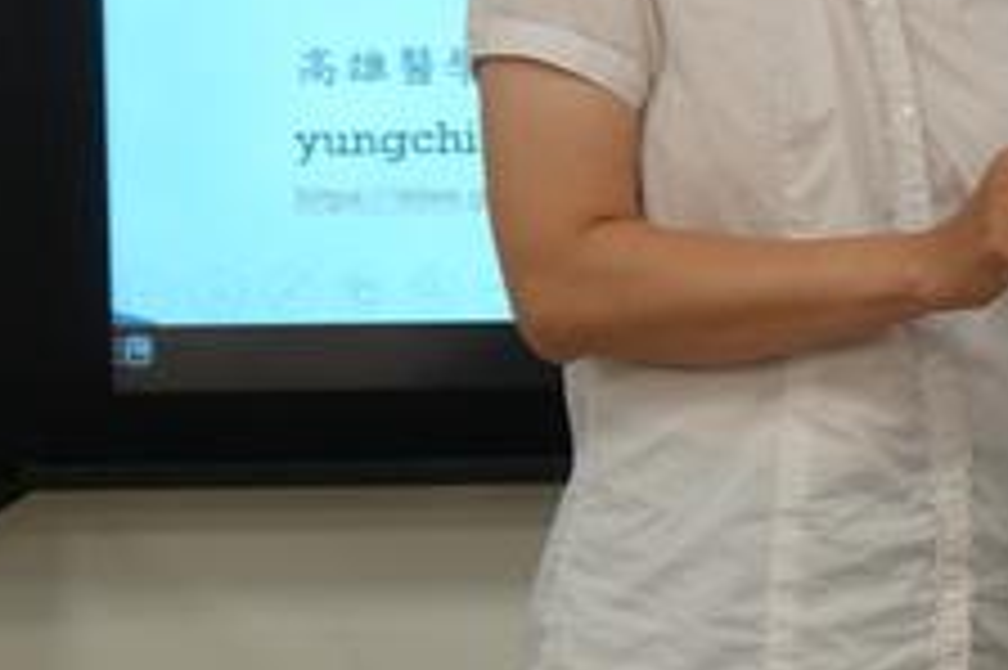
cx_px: 1364
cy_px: 117
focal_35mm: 126
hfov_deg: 15.4
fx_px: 3516
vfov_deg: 10.9
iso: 640
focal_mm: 25
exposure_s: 1/160
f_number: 4.5
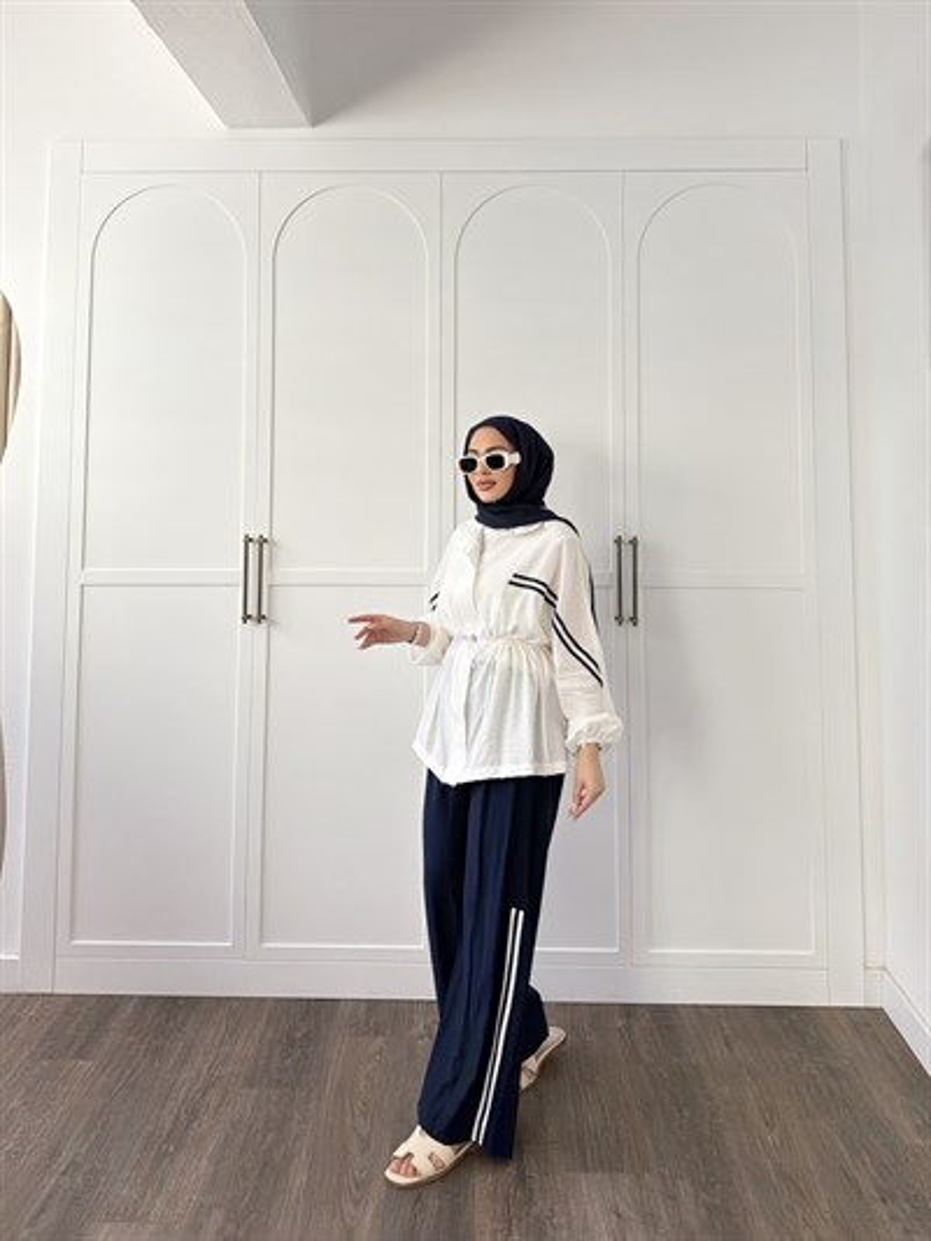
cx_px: 466
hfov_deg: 56.8
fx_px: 860
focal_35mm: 24
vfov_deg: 71.6
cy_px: 620
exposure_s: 1/822
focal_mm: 6.76
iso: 250
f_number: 1.78
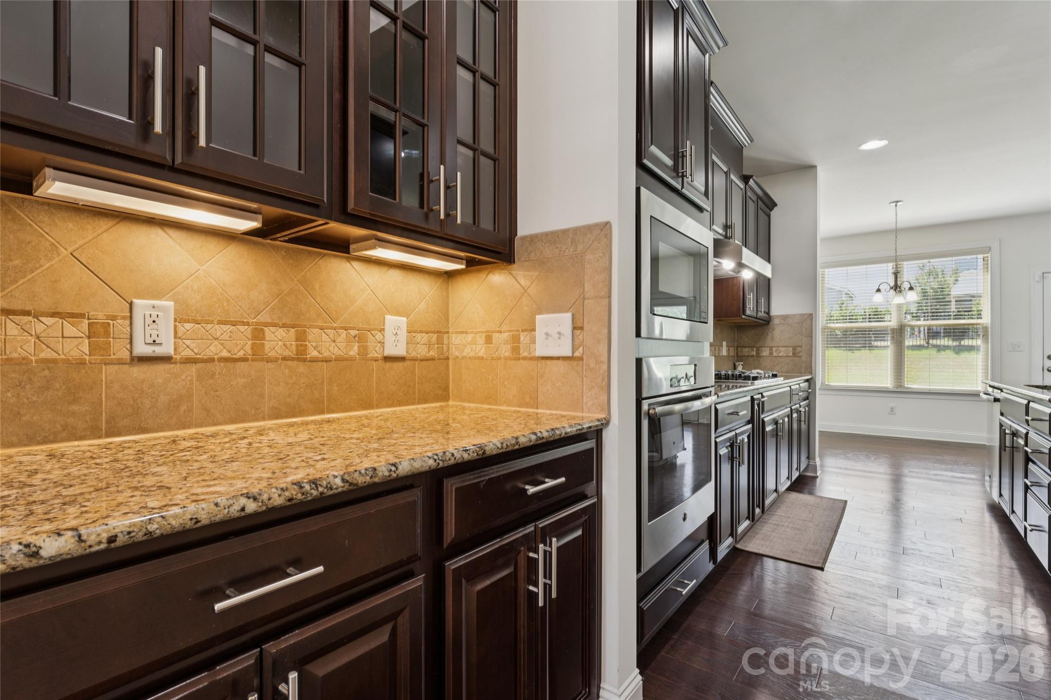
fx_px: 487
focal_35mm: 17
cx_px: 526
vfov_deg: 71.4
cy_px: 350
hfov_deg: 94.3
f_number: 13
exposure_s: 1/2
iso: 100
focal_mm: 16.7
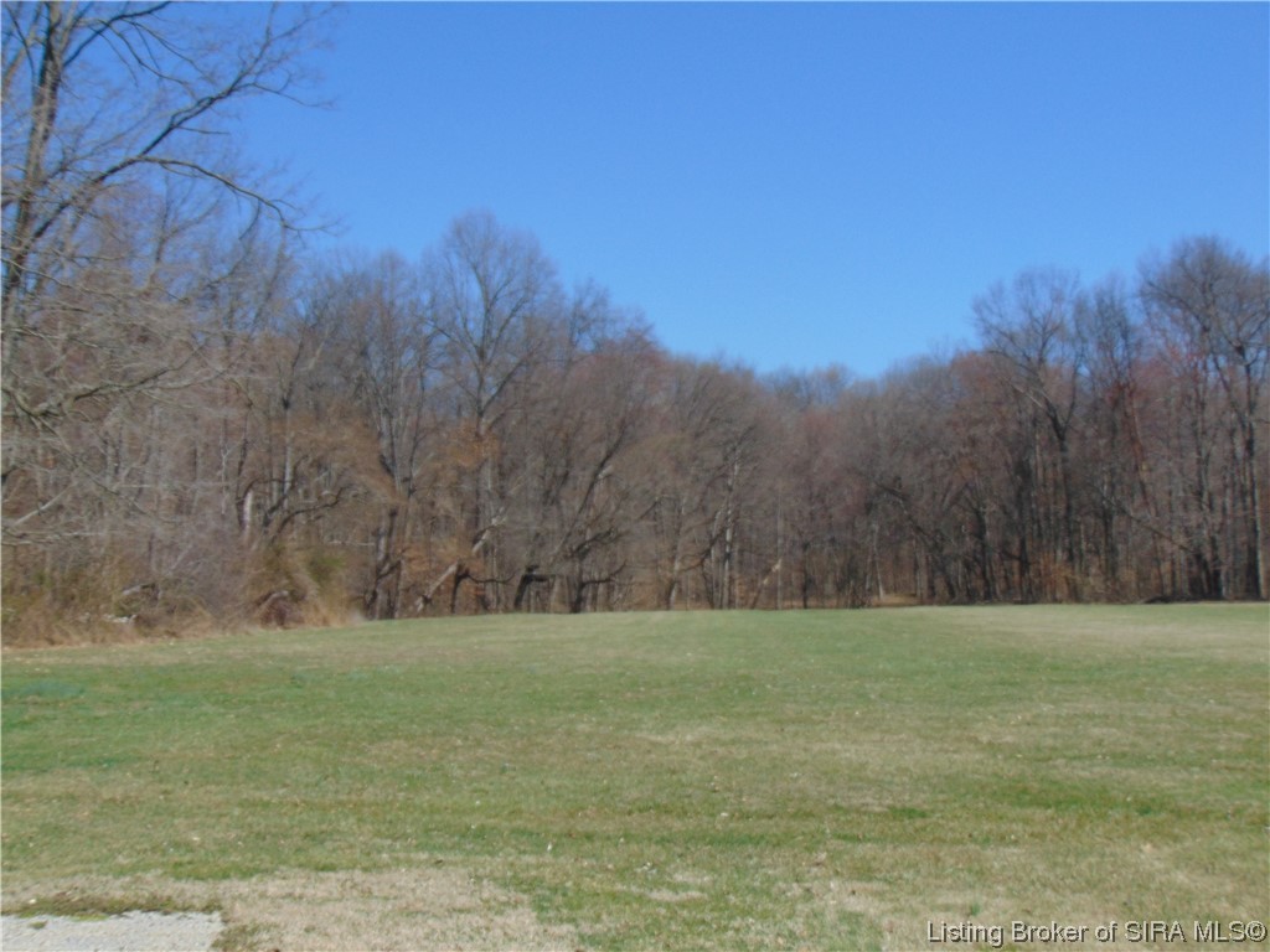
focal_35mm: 60
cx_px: 635
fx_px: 2201
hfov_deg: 32.2
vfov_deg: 24.4
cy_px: 476
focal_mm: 10.8
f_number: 3.6
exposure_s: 1/1000
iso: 80
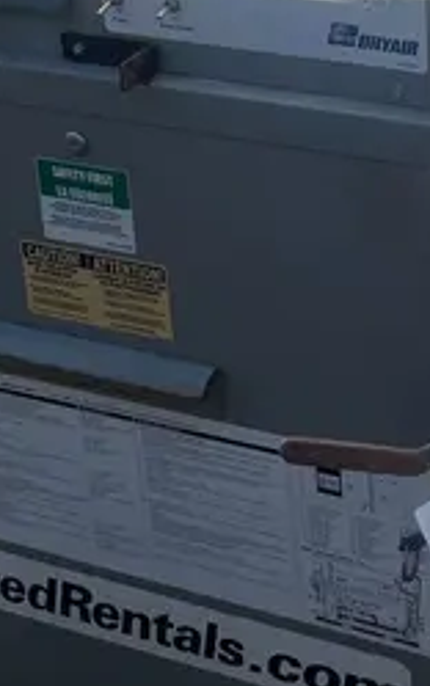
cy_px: -26
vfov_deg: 24.2
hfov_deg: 15.4
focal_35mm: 81
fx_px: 1516
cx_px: 549
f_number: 1.6
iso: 32
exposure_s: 1/3205
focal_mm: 4.2
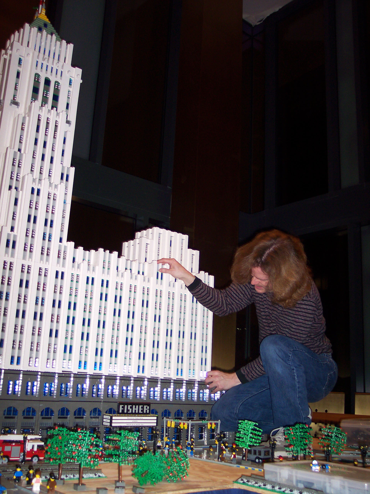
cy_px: 247
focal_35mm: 38
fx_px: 542
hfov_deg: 37.7
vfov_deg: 49.0
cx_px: 185
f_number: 2.8
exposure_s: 1/30
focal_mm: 8
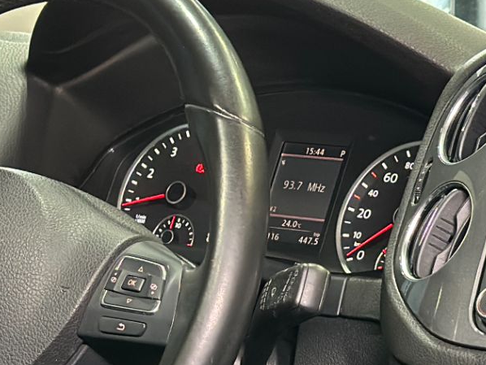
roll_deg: +0.9
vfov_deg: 9.4
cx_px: 334
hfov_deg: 12.8
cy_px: 518
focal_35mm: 154
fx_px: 2163
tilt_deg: -16.9
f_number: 1.78
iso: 500
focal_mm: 6.86
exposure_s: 1/40
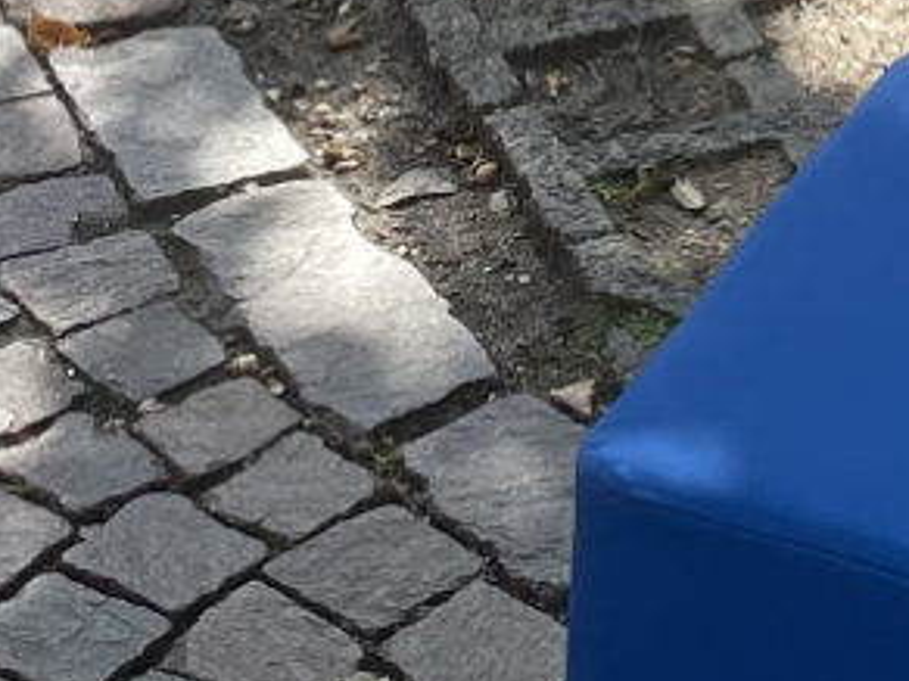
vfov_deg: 7.4
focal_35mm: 178
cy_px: -1322
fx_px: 4674
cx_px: 869
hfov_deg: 11.0
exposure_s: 1/629
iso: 32
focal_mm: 4.2
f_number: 1.6
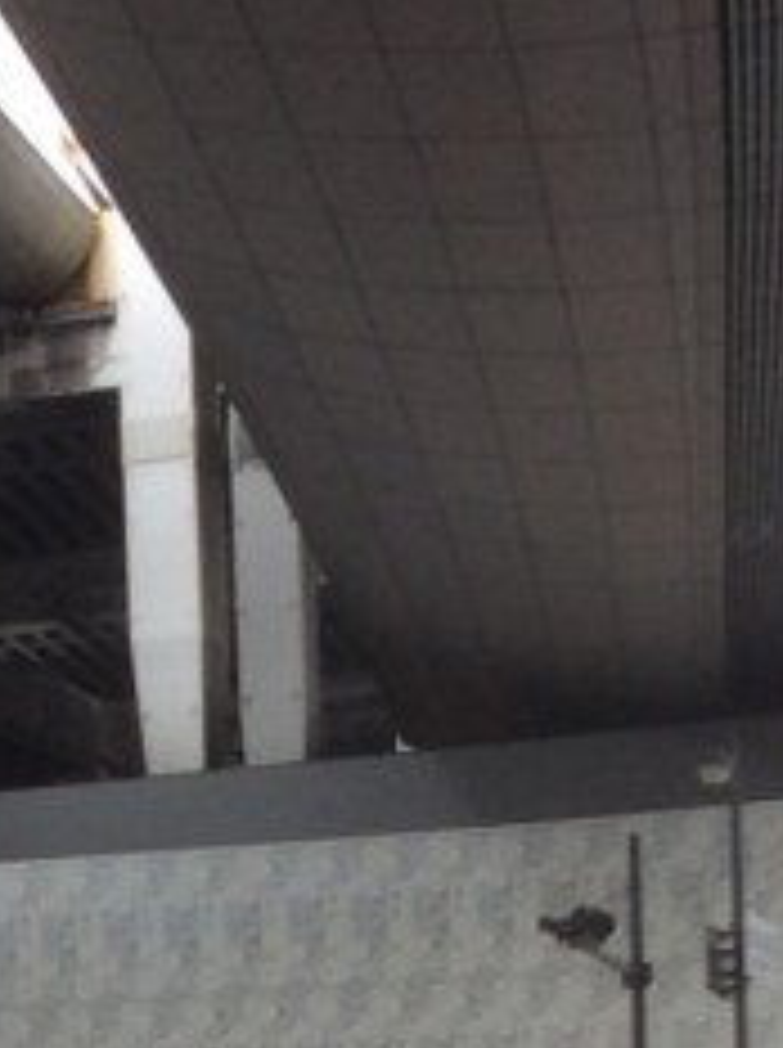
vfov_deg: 16.6
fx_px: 3327
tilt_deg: -4.0
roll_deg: +2.8
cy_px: 1462
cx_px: 171
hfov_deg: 13.4
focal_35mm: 110
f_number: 2.4
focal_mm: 3.3
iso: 40
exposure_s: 1/120
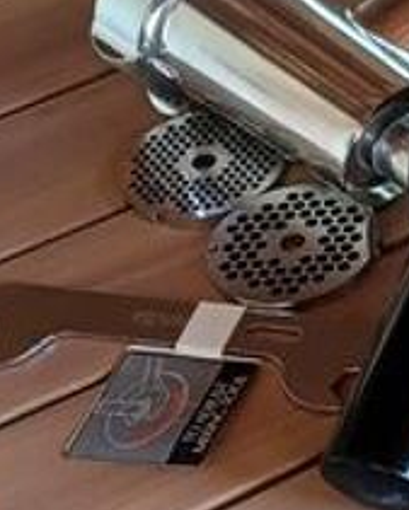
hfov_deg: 8.8
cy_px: 284
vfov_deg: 12.5
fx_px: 2328
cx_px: 1070
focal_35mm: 154
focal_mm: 4.6
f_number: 1.8
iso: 80
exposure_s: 1/50
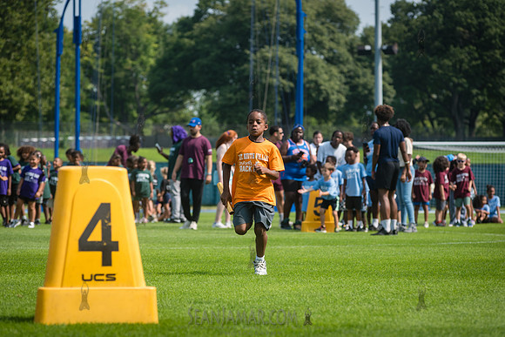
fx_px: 2385
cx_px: 252
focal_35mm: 170
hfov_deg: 12.1
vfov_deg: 8.1
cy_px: 168
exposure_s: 1/640
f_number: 5.6
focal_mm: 170
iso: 160
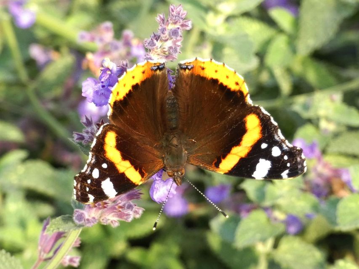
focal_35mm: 300
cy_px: 134
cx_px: 180
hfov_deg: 6.6
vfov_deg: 5.0
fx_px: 3112
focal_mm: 53.8
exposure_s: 1/80
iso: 400
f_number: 5.5
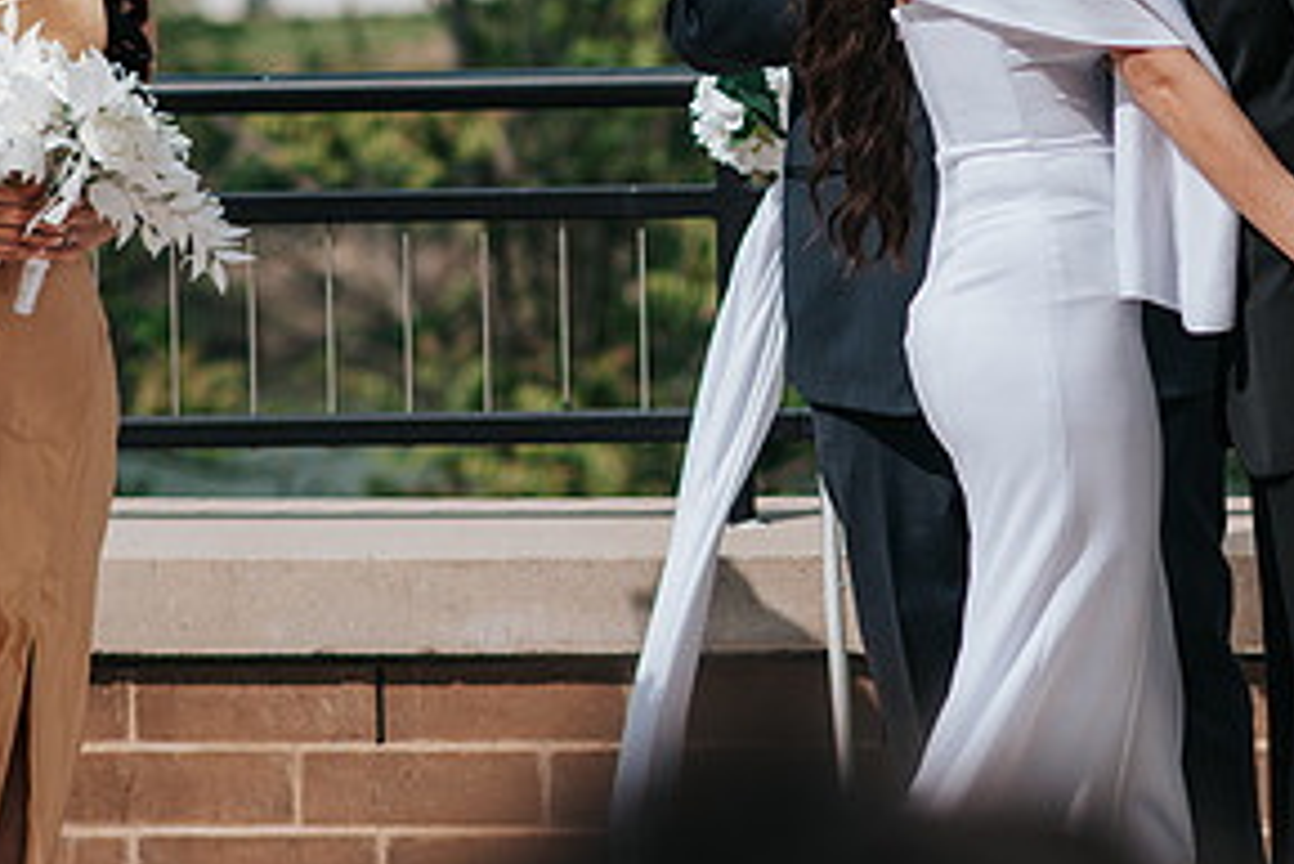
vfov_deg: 5.4
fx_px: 9206
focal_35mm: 256
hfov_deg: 8.0
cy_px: 20
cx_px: 1119
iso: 100
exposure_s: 1/3200
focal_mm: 85
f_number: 2.8
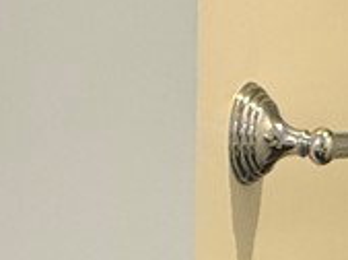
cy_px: 724
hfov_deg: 22.6
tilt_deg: -37.3
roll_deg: -5.7
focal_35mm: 85
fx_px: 853
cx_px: 294
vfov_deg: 11.8
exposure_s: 1/60
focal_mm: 2.22
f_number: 2.2
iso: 400
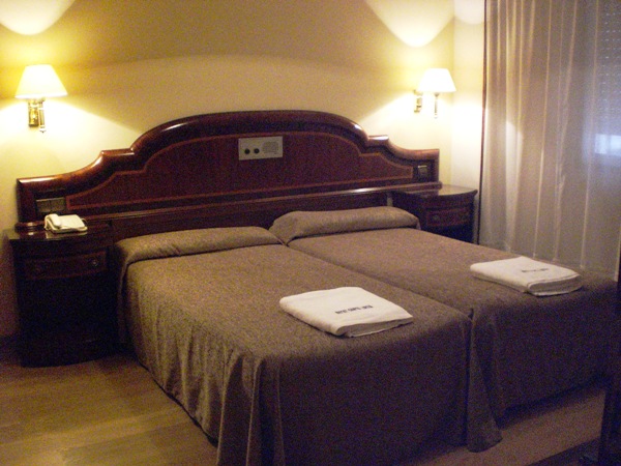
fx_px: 682
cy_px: 233
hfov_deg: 49.0
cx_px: 310
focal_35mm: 38
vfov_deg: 37.7
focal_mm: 6.3
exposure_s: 1/40
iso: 800
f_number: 3.1
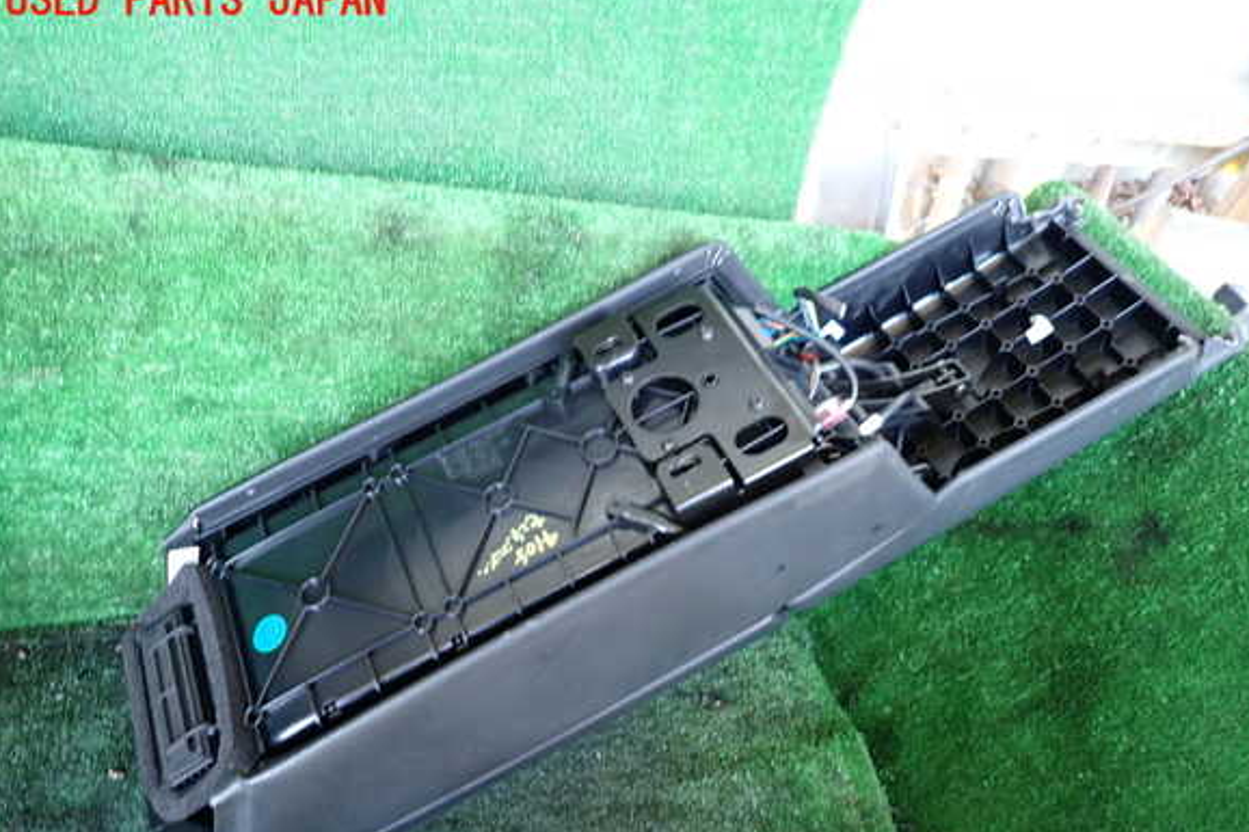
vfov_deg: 47.8
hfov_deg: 67.4
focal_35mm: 27
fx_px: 936
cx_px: 642
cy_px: 460
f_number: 2
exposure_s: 1/30
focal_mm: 4.5
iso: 250
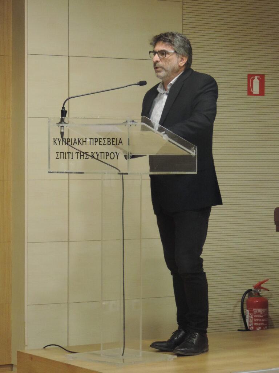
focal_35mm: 135
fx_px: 1451
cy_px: 186
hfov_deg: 11.0
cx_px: 140
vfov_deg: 14.6
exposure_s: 1/20
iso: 800
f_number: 4.3
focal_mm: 24
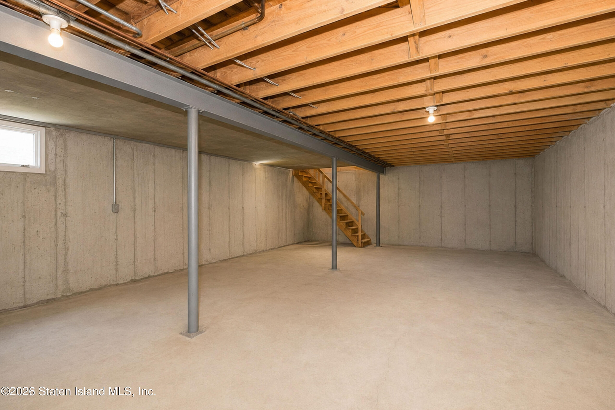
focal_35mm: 15
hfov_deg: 100.4
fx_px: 256
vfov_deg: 77.3
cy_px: 205
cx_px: 308
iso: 2000
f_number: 7.1
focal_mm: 10
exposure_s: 1/60
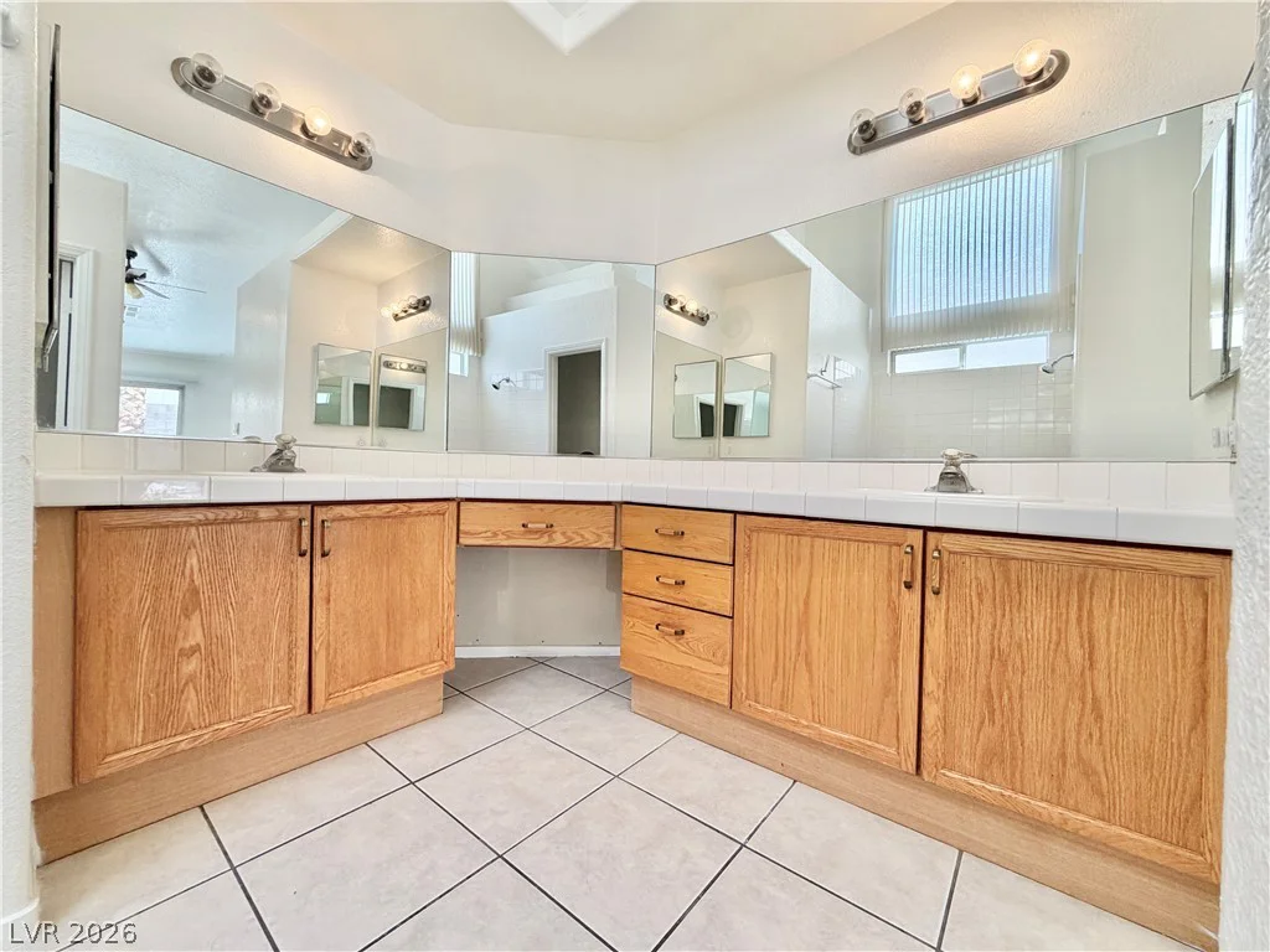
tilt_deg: -0.7
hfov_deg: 102.1
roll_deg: -0.9
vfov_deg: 85.7
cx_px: 635
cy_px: 476
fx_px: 514
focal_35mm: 14
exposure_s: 1/120
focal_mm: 2.22
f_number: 2.2
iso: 125
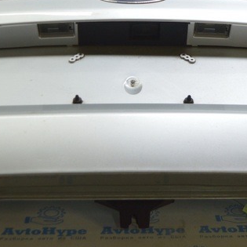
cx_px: 126
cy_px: 25
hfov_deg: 19.1
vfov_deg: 18.8
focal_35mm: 91
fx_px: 735
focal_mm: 22
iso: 400
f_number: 3.8
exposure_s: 1/60
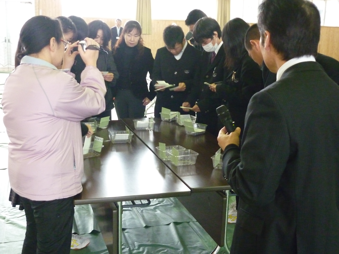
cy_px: 127
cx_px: 170
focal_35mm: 45
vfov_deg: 32.2
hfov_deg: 42.1
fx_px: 441
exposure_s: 1/30
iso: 800
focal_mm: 7.4
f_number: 3.1
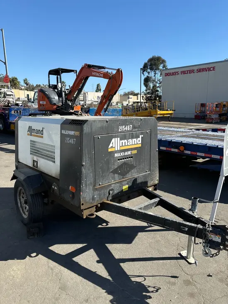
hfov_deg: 53.1
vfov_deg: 67.3
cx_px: 114
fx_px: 228
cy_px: 152
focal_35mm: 26
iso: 50
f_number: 1.6
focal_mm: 5.96
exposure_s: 1/2024
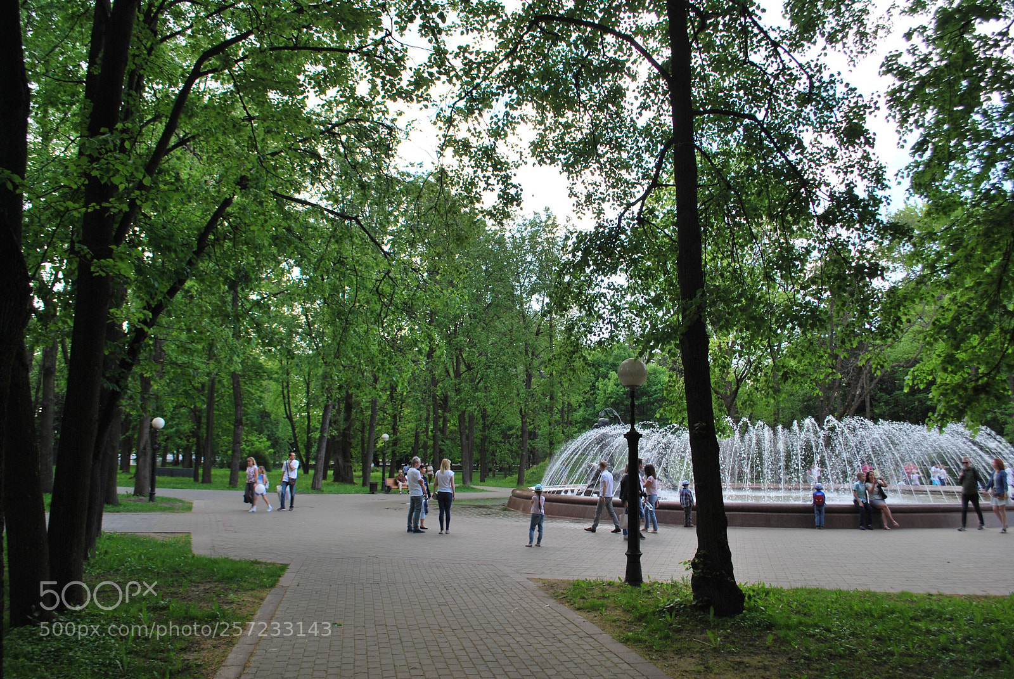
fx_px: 761
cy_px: 340
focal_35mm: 27
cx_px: 507
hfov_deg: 67.3
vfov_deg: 48.0
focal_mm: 18
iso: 100
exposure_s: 1/125
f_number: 5.6
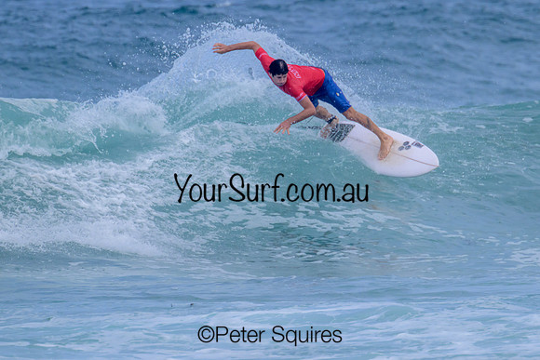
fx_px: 16212
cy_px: 150
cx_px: 359
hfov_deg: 1.9
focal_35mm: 1081
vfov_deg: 1.3
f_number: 11
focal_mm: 800
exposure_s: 1/2000
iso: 900
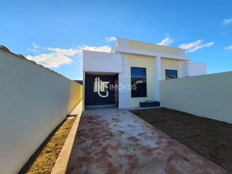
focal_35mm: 13
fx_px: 87
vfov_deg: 89.9
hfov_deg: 106.2
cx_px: 116
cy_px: 87
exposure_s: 1/662
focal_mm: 1.74
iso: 50
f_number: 2.2
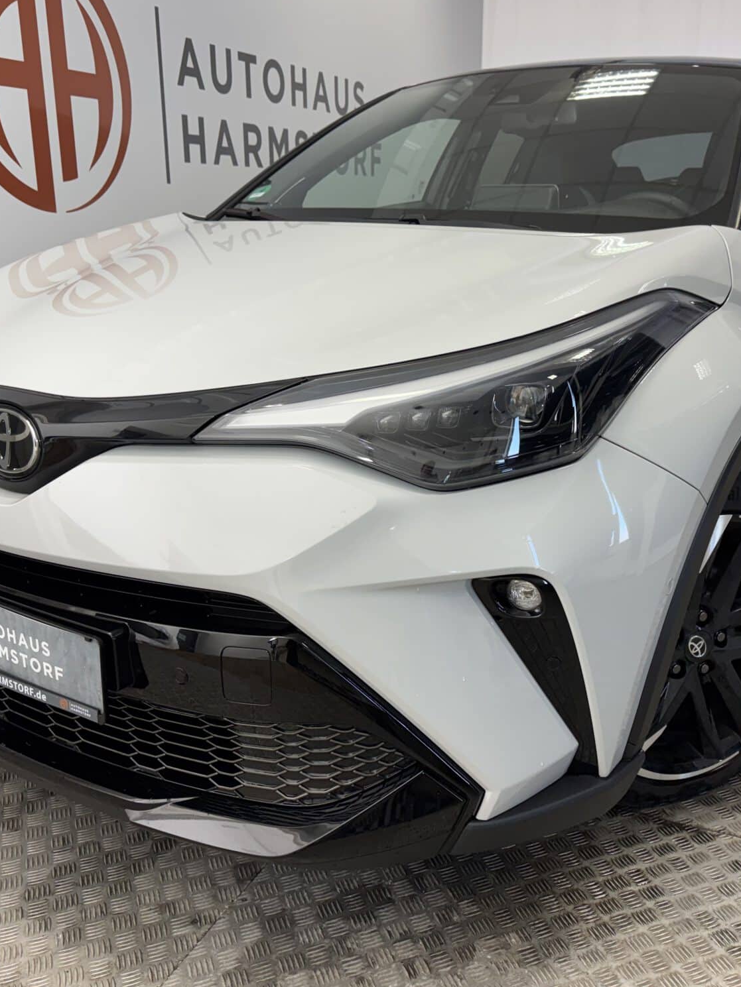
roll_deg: -0.1
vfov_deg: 55.3
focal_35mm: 33
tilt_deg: -16.4
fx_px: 942
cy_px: 481
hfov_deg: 42.9
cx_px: 420
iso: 160
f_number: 1.78
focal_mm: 6.76
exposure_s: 1/100
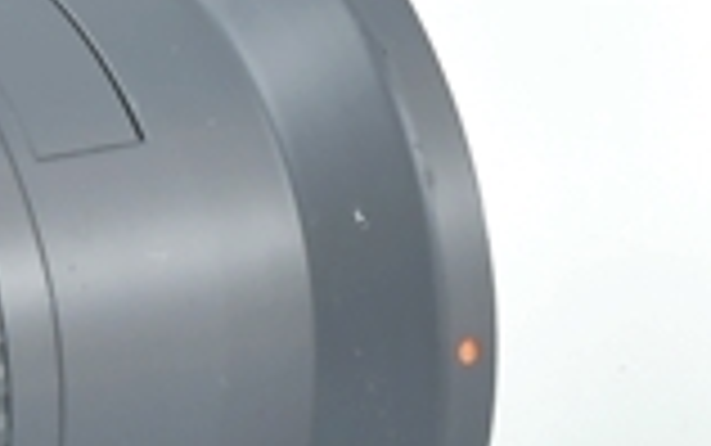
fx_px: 9715
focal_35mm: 501
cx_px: 1012
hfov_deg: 4.2
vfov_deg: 2.6
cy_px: 160
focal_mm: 65
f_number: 11
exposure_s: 1/200
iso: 500
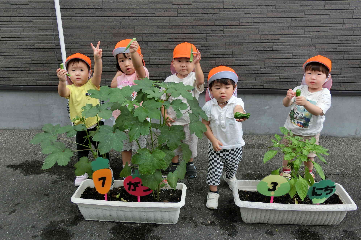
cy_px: 116
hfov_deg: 60.3
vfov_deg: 42.3
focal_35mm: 31
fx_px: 311
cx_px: 180
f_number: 3.7
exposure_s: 1/200
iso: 80
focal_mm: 5.2
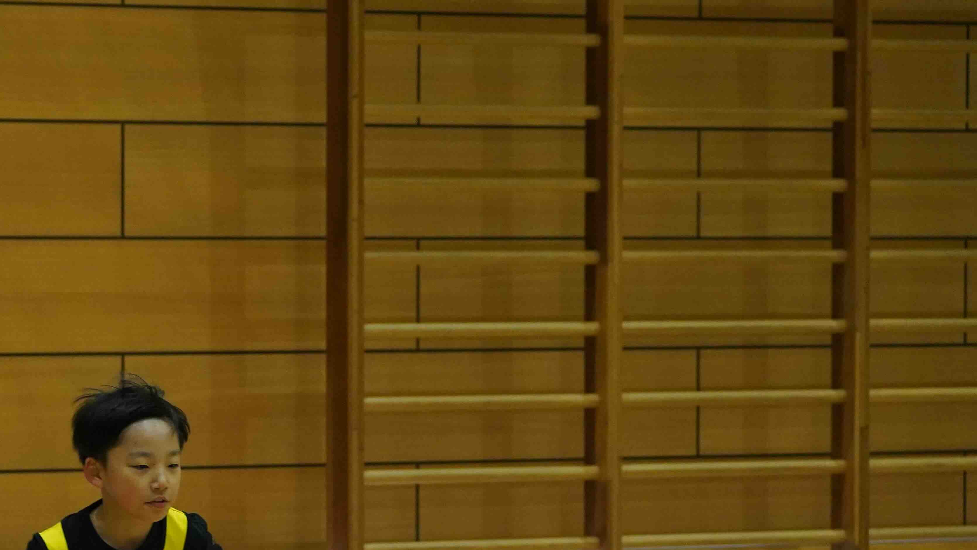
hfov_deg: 9.0
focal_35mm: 238
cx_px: 129
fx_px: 6166
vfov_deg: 5.1
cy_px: 449
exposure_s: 1/500
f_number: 5
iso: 6400
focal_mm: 126
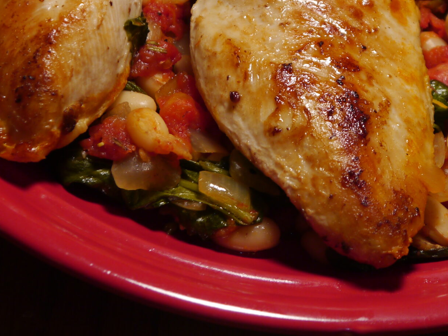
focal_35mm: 138
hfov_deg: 14.2
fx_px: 1786
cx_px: 332
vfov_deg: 10.7
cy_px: 29
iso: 320
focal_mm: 33
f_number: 5.2
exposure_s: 1/60
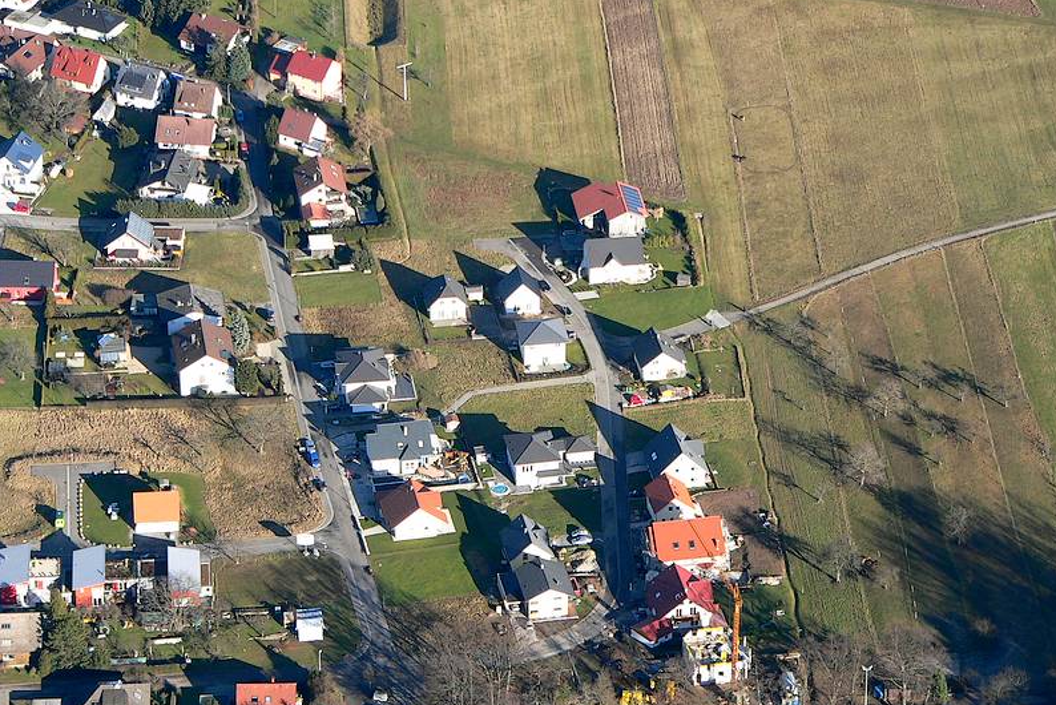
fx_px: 4548
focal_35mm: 155
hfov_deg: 13.2
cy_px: 372
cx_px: 531
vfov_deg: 8.9
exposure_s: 1/400
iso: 100
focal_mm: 24.6
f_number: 4
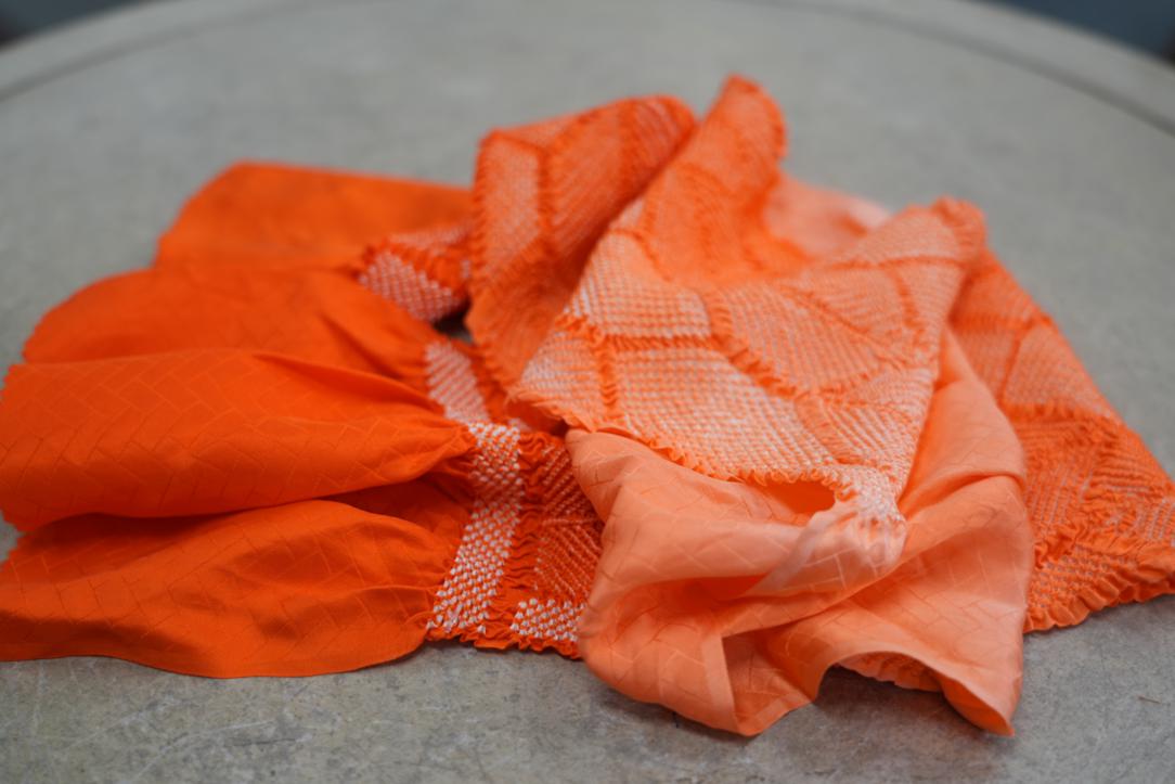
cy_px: 392
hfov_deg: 41.1
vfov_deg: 28.1
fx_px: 1567
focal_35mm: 48
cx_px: 588
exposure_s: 1/50
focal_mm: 48
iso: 320
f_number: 4
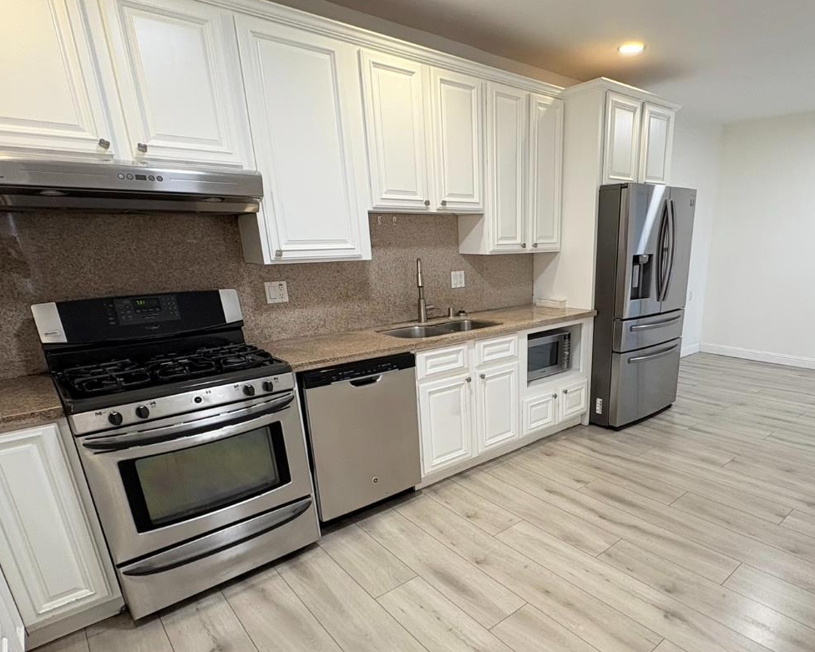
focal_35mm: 21
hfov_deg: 76.4
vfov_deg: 64.7
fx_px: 507
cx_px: 503
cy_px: 404
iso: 200
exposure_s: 1/60
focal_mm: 2.22
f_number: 2.2
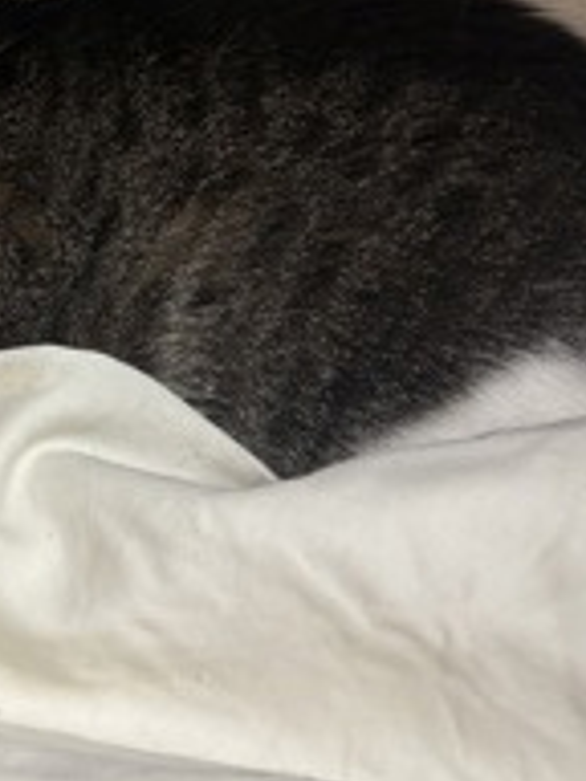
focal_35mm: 57
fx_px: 1287
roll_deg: -2.5
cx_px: 26
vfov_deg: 33.0
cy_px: 183
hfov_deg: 24.7
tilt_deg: -19.6
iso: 125
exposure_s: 1/60
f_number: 1.6
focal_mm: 5.96
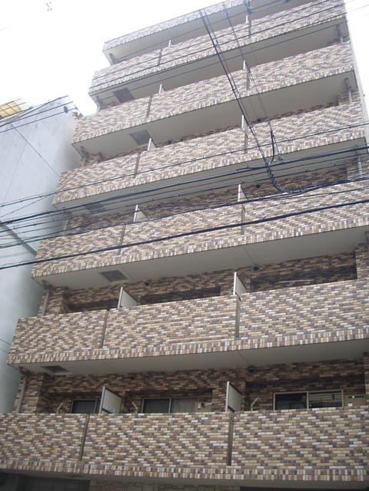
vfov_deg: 52.6
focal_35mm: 35
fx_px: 497
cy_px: 246
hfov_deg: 40.7
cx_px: 184
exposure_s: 1/320
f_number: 2.6
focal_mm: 5.8
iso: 80
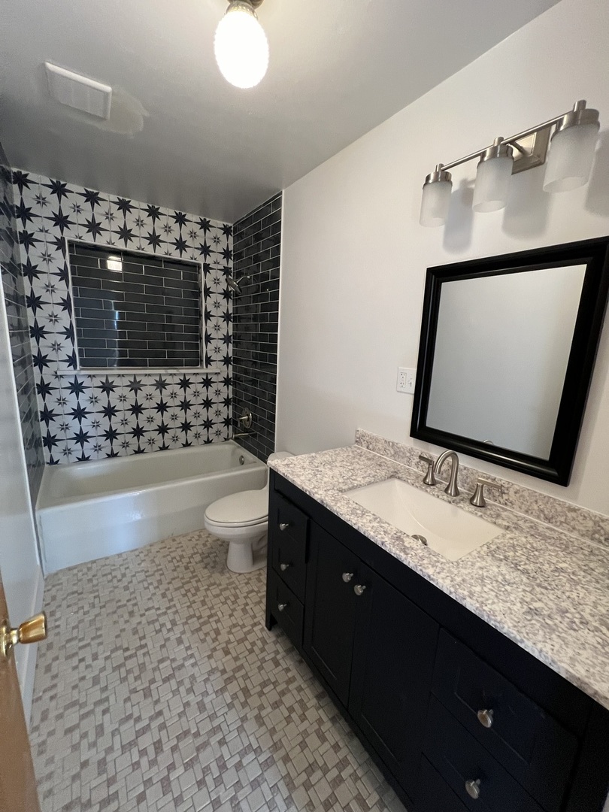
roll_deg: -3.6
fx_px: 305
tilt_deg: -11.2
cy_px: 406
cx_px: 304
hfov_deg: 89.9
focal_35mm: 13
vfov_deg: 106.2
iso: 320
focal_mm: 1.57
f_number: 1.8
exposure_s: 1/60
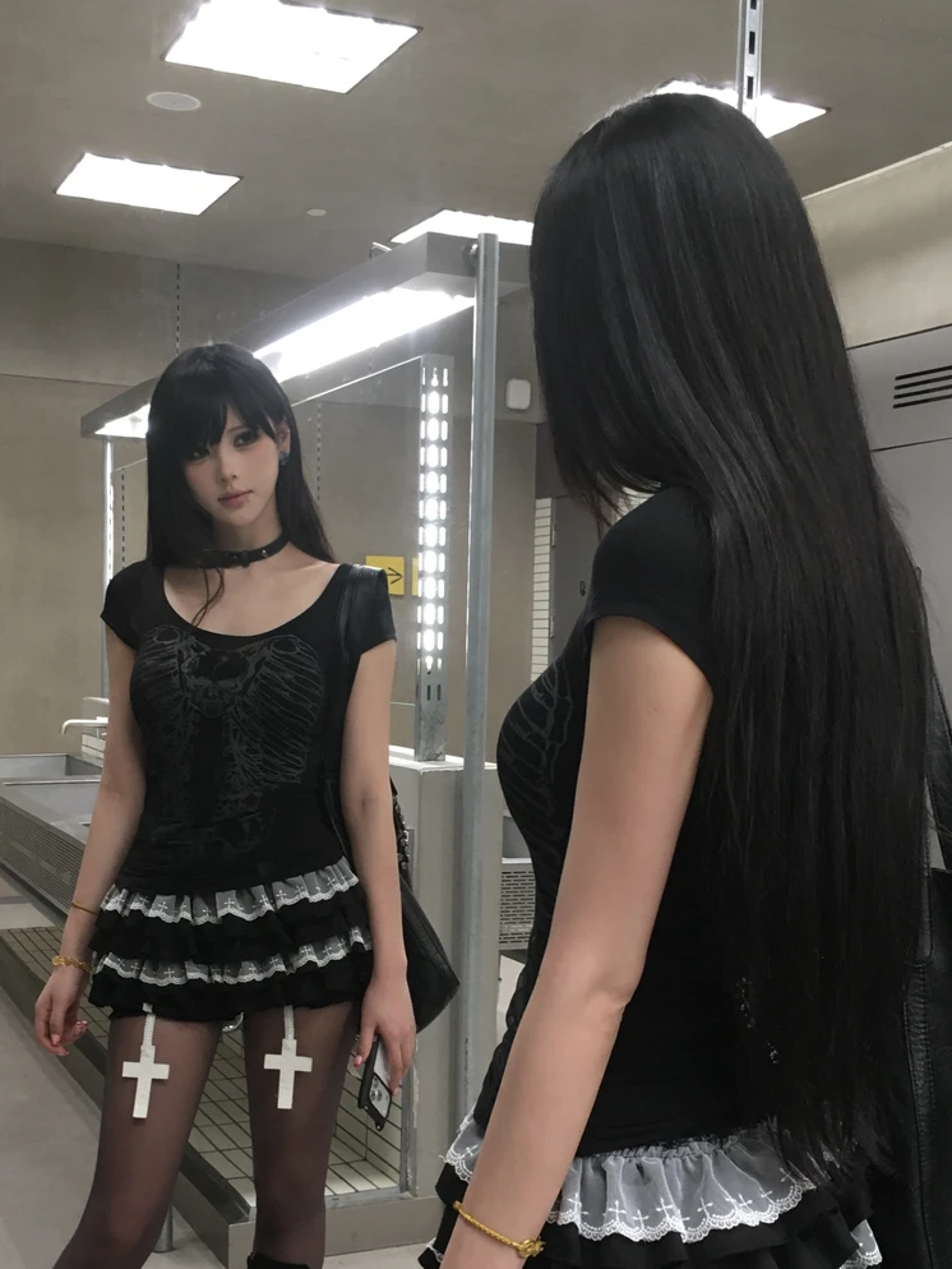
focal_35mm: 42
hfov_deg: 34.4
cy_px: 827
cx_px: 461
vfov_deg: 44.2
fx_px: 1539
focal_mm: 4.15
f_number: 2.2
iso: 100
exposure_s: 1/30
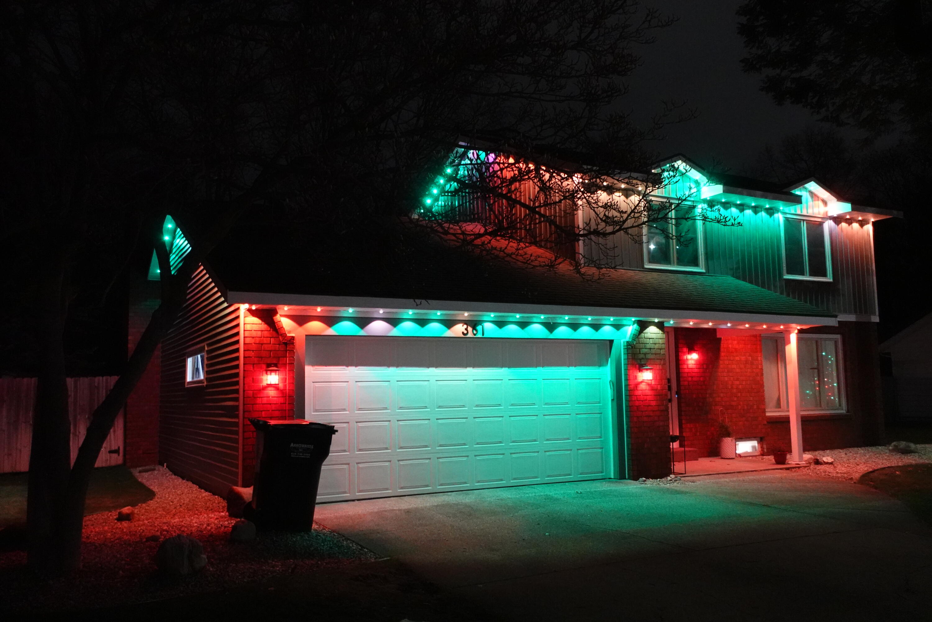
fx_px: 777
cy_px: 311
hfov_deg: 61.9
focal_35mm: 30
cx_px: 466
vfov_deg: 43.6
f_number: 2.5
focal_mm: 11.7
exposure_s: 1/20
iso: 3200
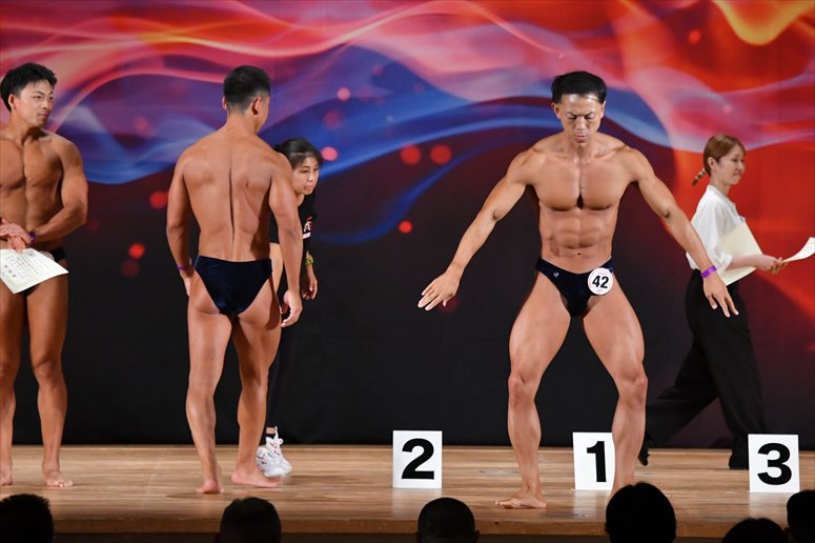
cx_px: 408
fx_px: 4571
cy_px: 272
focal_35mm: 202
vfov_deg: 6.8
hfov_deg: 10.2
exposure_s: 1/400
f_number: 5.6
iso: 3200
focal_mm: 135
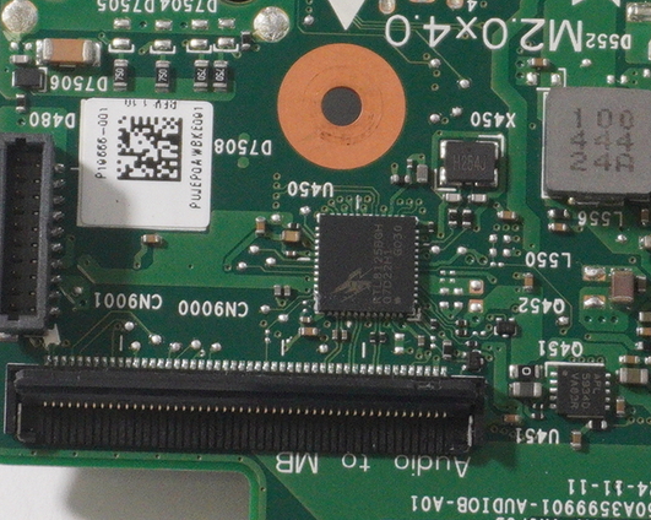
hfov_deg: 10.1
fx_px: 3701
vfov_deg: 8.0
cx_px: 378
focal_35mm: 192
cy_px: 121
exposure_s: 1/200
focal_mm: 29
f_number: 5.6
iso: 1250
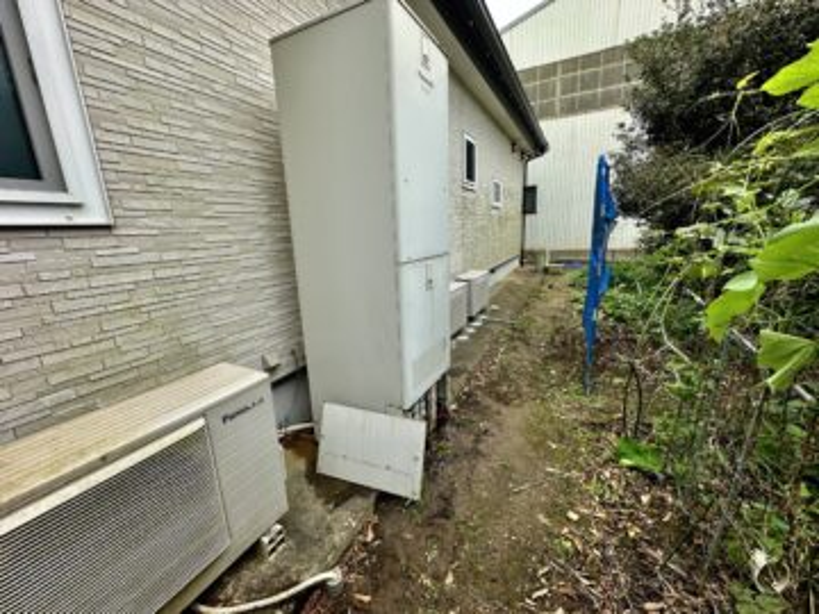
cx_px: 410
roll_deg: +2.4
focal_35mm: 14
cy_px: 307
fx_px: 331
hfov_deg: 102.1
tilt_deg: -13.0
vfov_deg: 85.7
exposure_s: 1/465
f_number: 2.2
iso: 40
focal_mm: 2.22
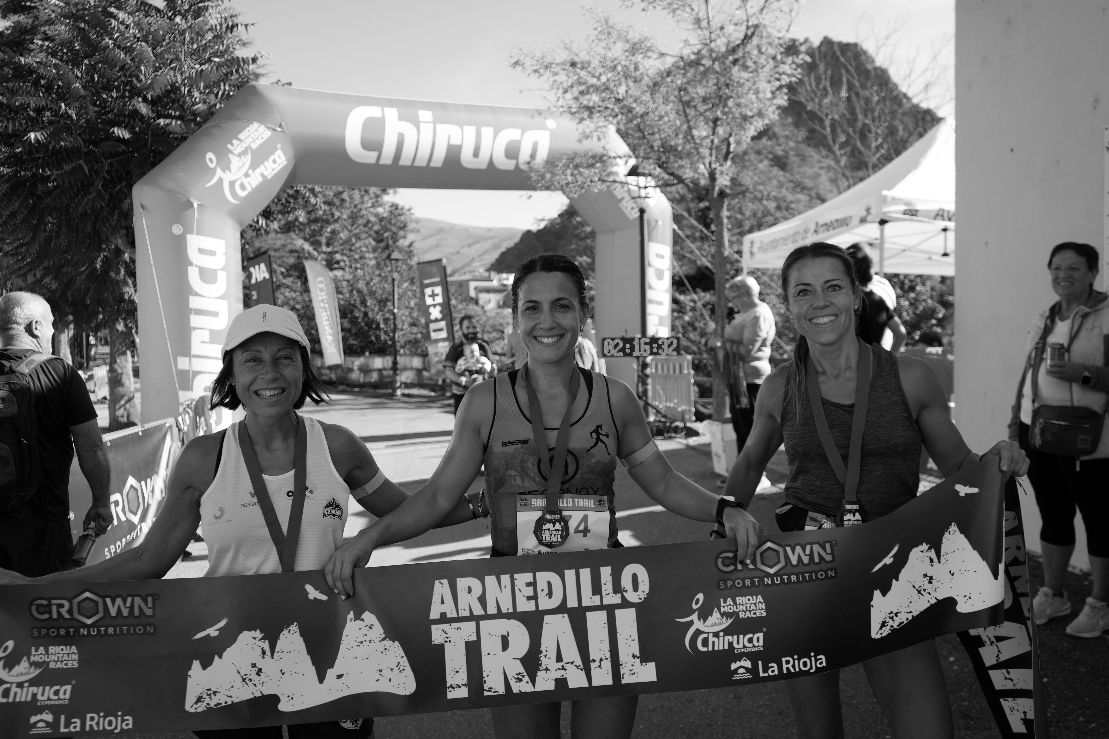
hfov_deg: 58.7
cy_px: 370
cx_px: 554
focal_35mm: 32
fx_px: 986
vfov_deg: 41.1
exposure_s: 1/400
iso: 100
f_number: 4.5
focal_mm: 32
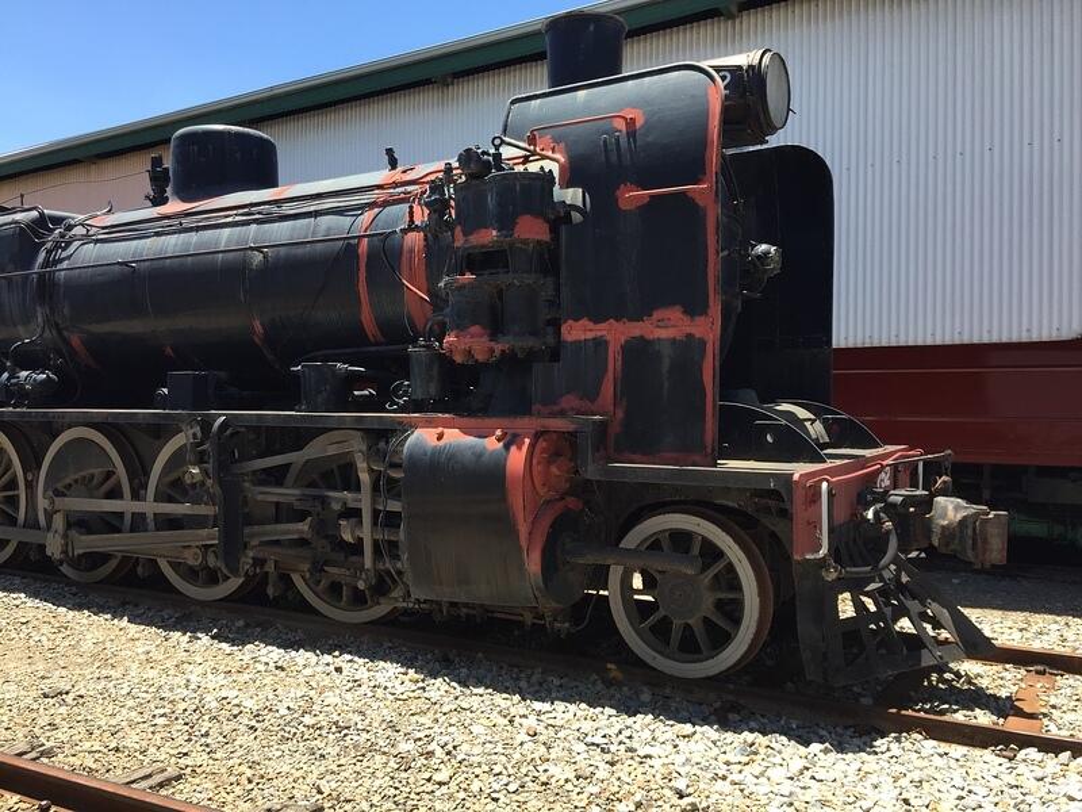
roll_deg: -1.0
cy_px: 406
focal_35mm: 29
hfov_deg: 61.7
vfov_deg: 48.2
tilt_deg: +0.3
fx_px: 906
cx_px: 541
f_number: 2.2
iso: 32
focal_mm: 4.15
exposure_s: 1/775
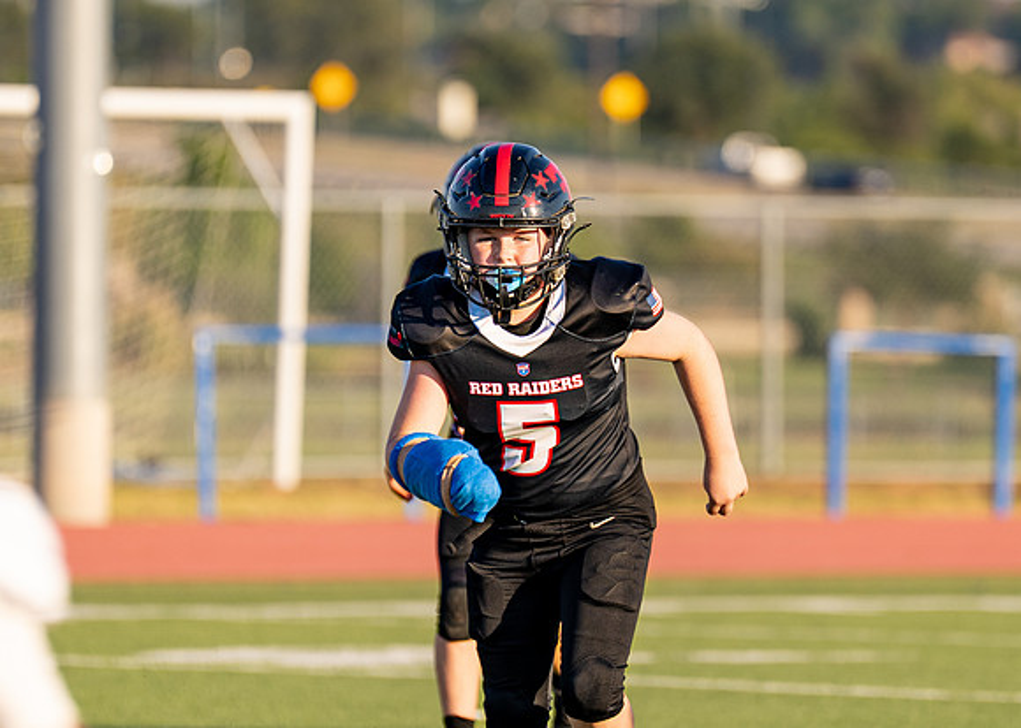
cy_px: 359
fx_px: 15323
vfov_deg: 2.7
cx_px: 590
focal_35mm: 529
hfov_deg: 3.8
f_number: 2.8
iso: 100
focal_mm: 200
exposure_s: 1/1000
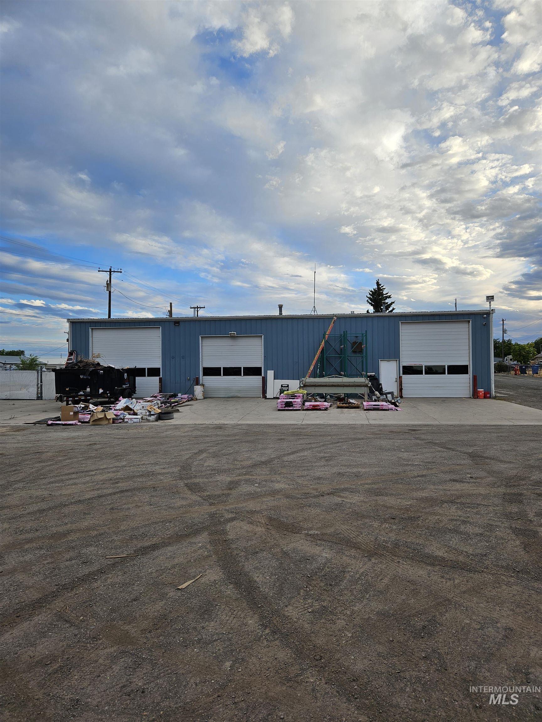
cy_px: 361
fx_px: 480
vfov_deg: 73.9
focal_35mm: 23
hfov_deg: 58.9
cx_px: 271
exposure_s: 1/612
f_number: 1.8
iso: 25
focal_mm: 5.4
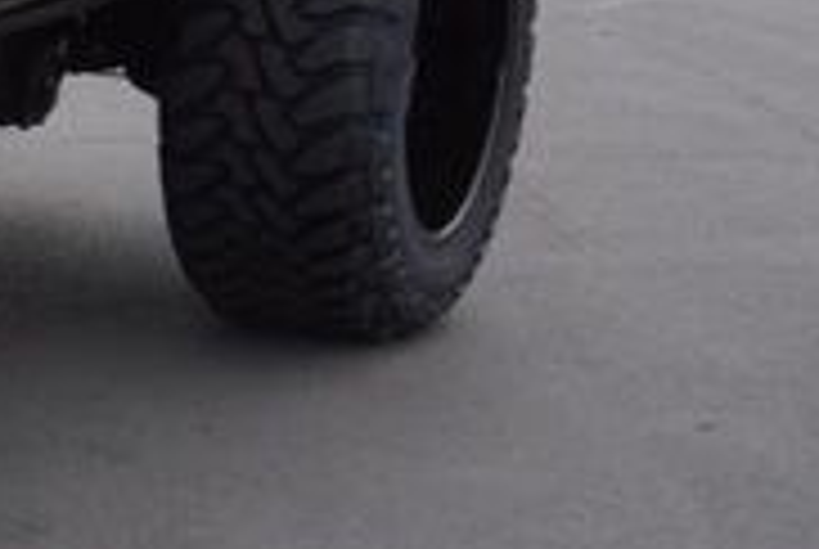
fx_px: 4416
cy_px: 68
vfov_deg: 7.1
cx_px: -1467
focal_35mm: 194
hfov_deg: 9.0
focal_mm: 23
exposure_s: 1/160
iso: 100
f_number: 6.3
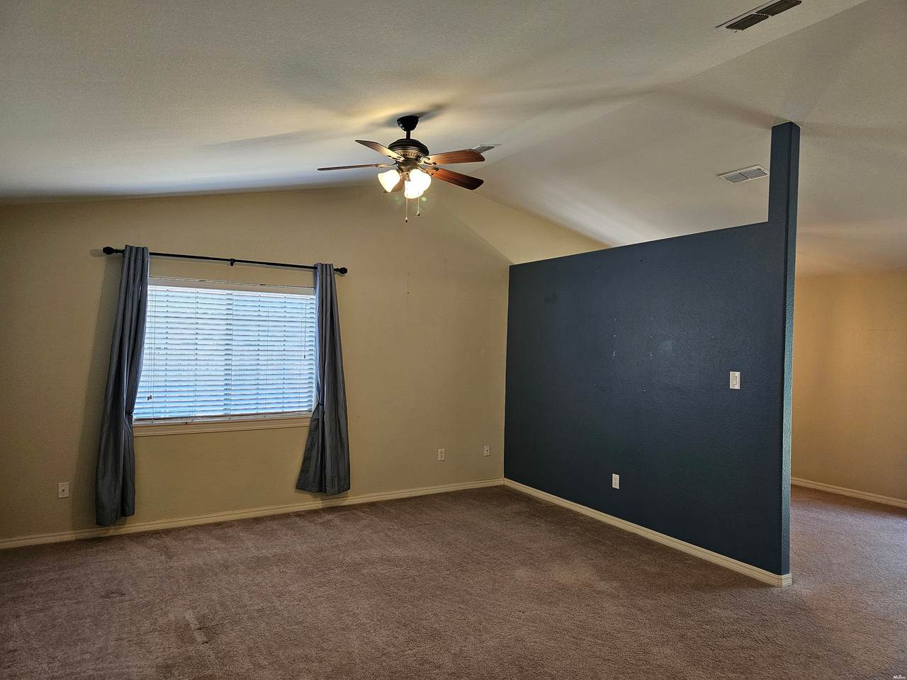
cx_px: 454
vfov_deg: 58.9
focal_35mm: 23
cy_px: 340
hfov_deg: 73.9
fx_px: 603
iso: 400
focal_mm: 6.3
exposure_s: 1/120
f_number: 1.7
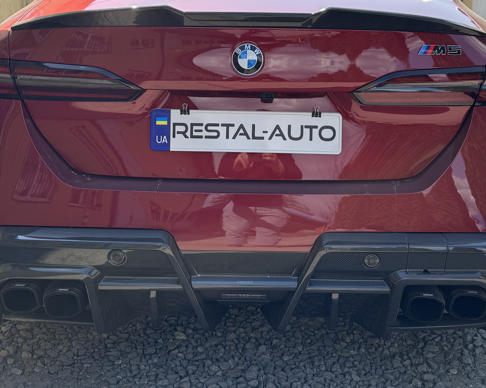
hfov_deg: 40.3
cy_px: 151
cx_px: 256
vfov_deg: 32.6
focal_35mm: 46
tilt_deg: -12.1
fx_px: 662
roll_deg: -0.8
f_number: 1.78
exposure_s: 1/1980
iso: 80
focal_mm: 6.76
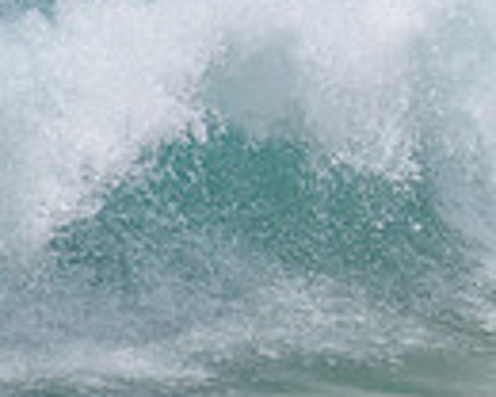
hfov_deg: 0.9
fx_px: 30842
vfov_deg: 0.7
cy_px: -101
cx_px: 633
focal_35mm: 2101
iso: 160
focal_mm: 500
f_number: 5.6
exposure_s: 1/2000
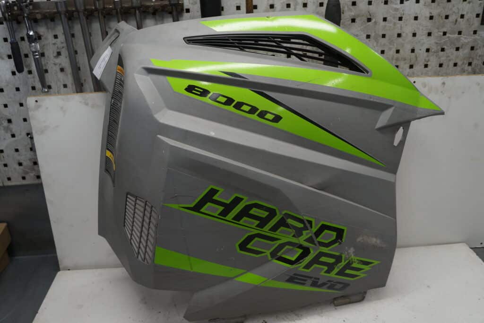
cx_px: 242
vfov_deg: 43.6
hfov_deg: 61.9
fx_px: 403
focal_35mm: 30
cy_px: 162
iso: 160
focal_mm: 20
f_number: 5
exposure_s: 1/60
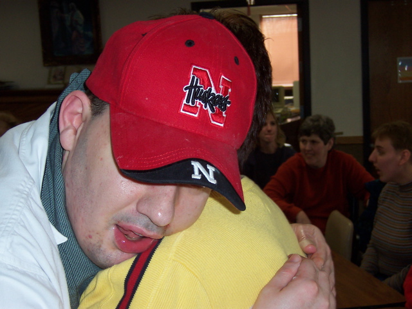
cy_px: 154
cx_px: 206
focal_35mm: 83
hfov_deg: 23.6
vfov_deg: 17.8
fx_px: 988
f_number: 4
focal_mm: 12.8
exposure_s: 1/90
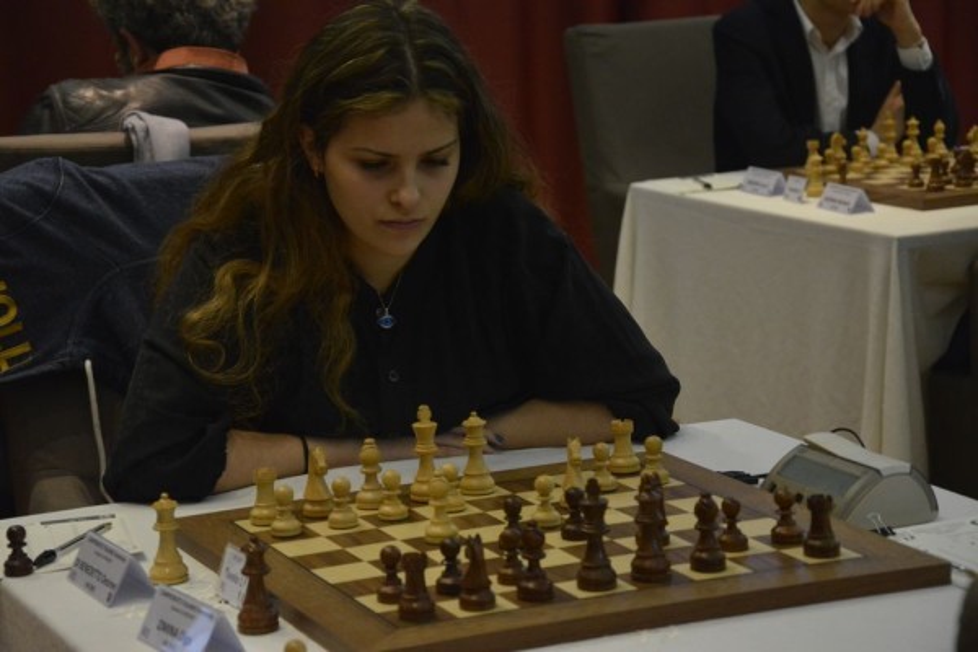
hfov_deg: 20.6
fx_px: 2689
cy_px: 326
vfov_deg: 13.8
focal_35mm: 99
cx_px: 489
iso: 2500
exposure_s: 1/100
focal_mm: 66
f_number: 5.3
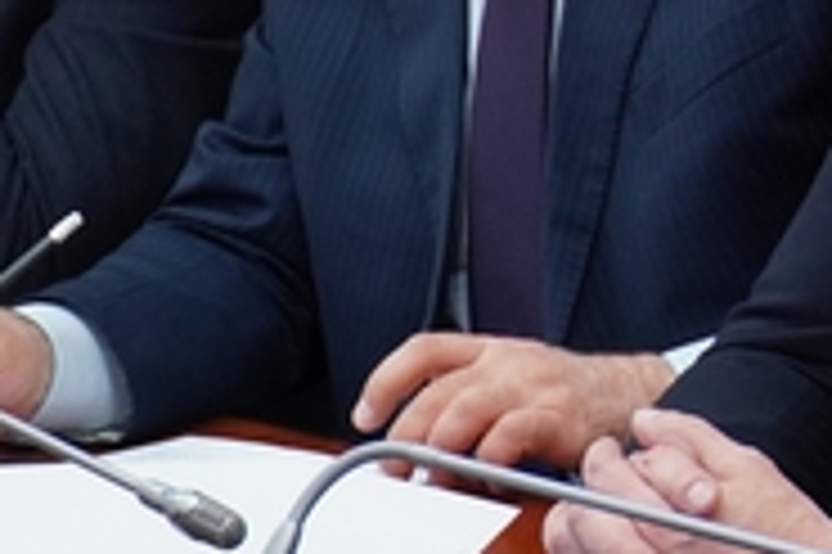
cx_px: 1115
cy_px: -61
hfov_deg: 6.8
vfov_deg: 4.6
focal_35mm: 298
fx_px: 6881
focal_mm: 46
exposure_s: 1/80
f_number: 4
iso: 1000
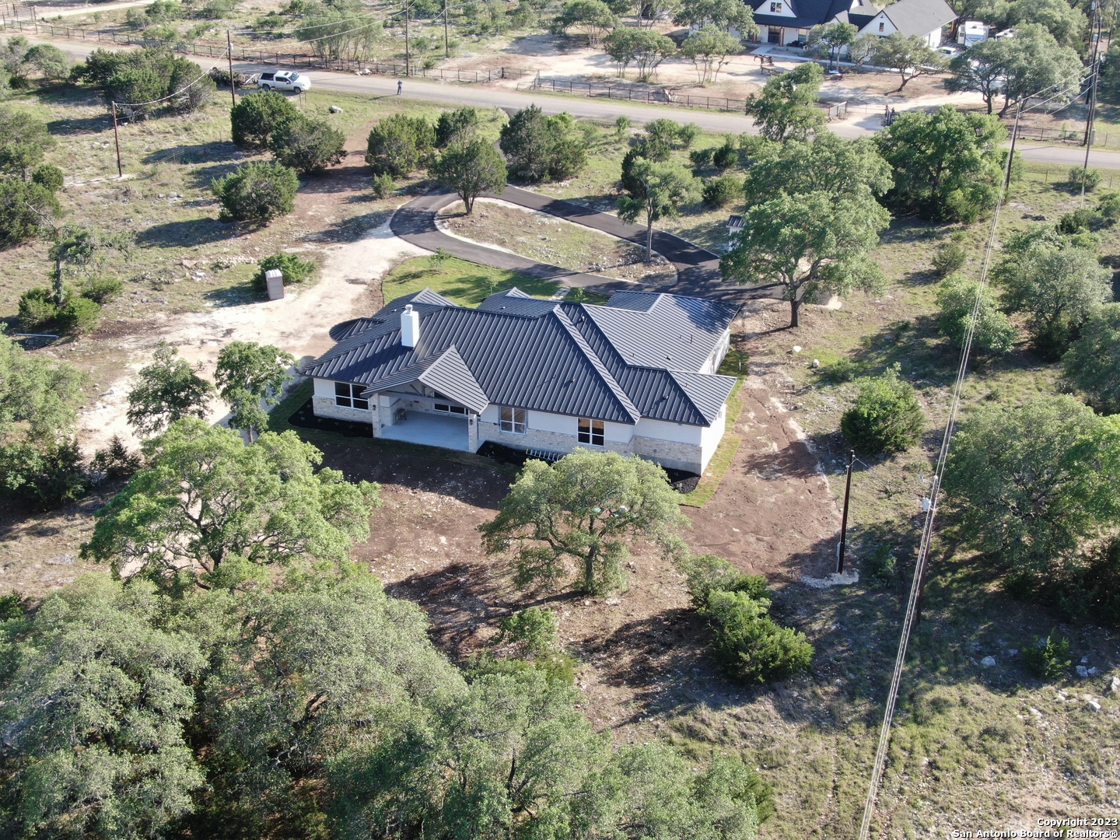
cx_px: 560
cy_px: 420
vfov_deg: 31.5
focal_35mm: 46
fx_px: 1488
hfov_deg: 41.2
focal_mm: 8.06
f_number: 3.7
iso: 100
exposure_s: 1/160
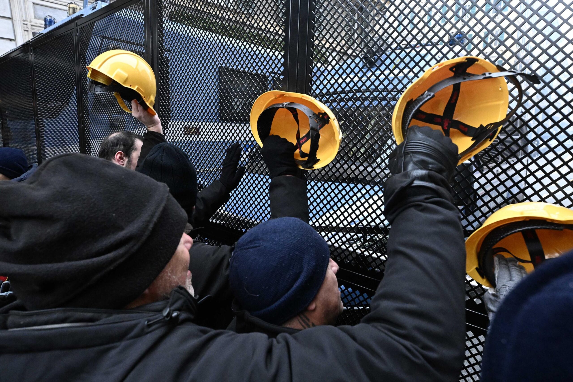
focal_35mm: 21
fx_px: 334
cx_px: 286
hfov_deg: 81.2
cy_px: 191
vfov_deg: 59.5
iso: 6400
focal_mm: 14
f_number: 5
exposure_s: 1/2000
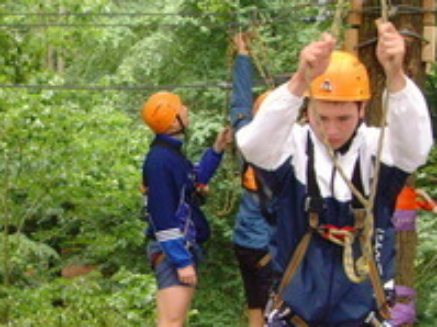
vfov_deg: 15.0
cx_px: 61
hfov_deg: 19.7
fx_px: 1236
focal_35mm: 98
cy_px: 247
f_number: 3.5
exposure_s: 1/45
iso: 240
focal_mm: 6.6
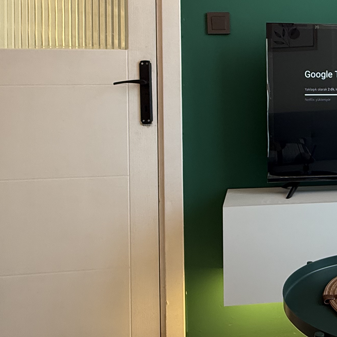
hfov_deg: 40.4
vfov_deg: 43.3
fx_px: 419
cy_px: 115
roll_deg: +1.3
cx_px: 307
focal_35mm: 38
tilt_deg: +1.7
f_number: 2.2
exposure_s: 1/100
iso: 200
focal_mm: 2.22
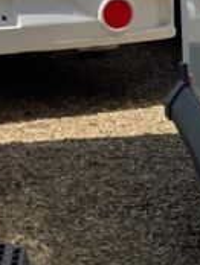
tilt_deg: -9.3
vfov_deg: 10.8
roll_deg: -1.3
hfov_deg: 7.5
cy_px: 84
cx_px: 537
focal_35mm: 182
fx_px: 1399
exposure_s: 1/2551
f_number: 2.4
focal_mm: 3.3
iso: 25
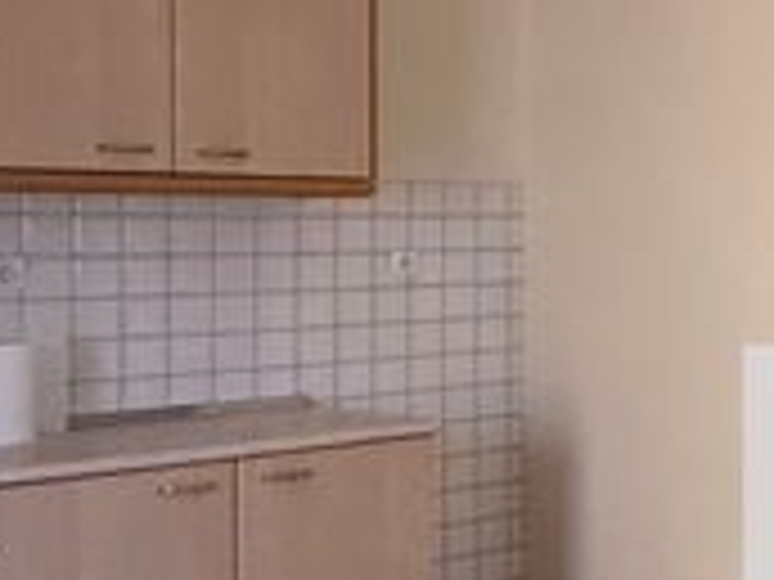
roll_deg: -0.4
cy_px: 252
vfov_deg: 28.0
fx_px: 1163
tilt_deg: -1.8
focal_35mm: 52
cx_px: 1341
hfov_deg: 23.1
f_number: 2.2
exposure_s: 1/99
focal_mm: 2.22
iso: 320
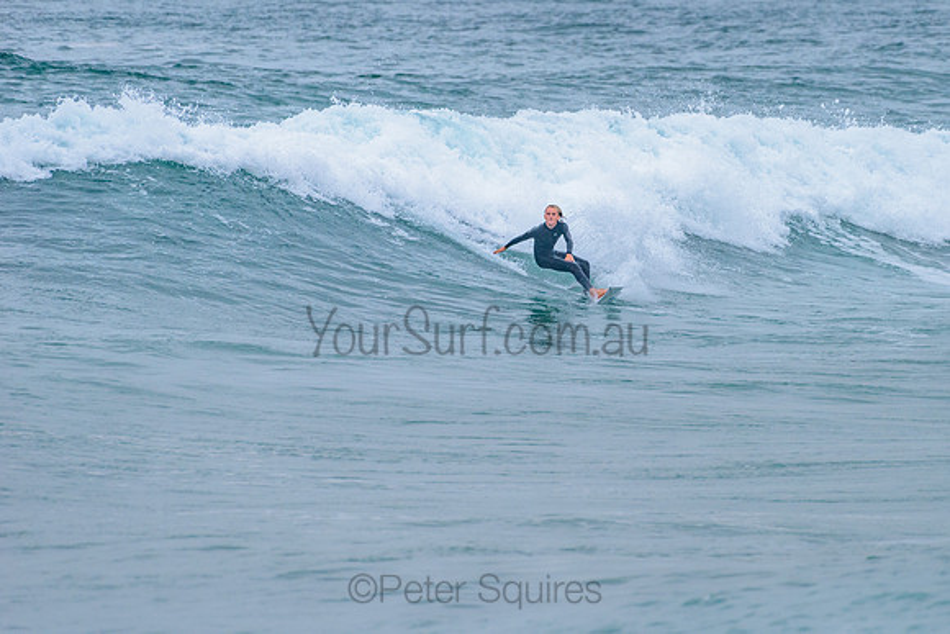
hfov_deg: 3.4
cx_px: 581
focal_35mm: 612
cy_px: 246
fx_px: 16152
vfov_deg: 2.2
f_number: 5.6
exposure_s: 1/2000
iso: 1250
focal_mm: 500
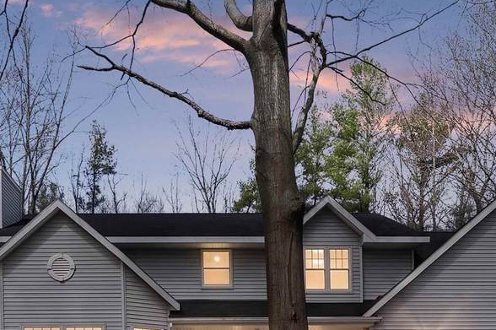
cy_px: 355
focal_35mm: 37
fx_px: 509
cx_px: 216
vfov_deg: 32.1
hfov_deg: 51.8
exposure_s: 1/200
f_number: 8
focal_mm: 17
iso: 250
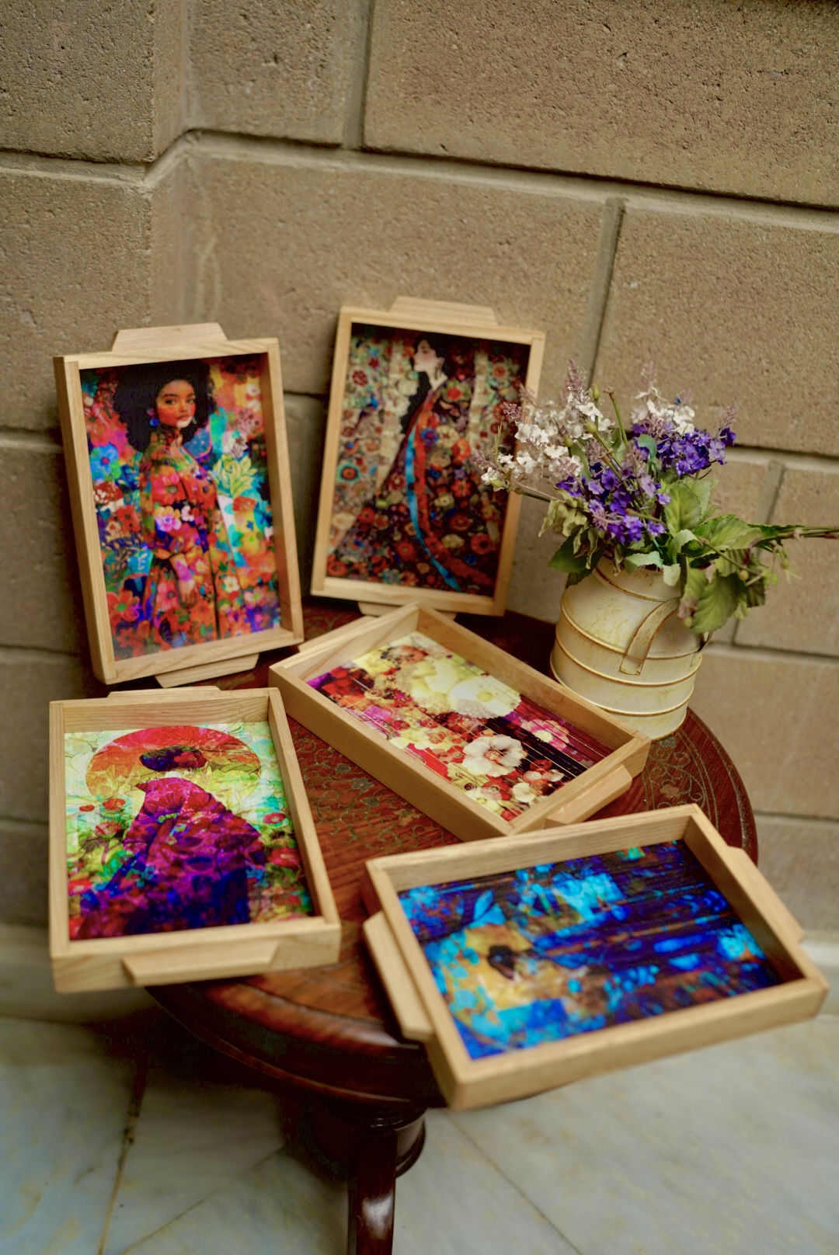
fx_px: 1221
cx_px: 420
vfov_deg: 54.4
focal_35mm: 35
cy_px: 628
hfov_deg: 37.9
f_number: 2
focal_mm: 35
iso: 250
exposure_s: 1/125
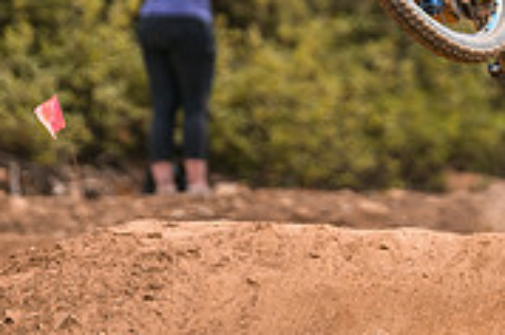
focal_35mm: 738
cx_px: 436
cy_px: -122
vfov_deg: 1.9
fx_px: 10334
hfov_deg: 2.8
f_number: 2.8
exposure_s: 1/1600
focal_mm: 200
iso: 280
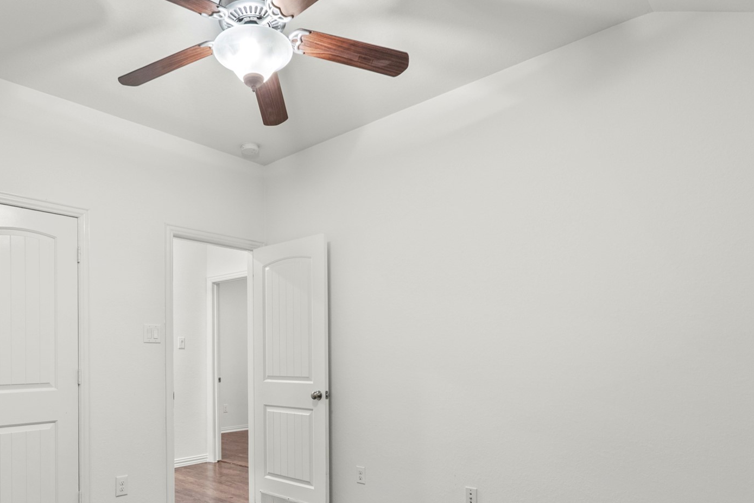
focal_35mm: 25
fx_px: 524
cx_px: 296
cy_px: 348
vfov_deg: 50.1
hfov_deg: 70.6
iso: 2000
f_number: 8
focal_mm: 16
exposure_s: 1/2
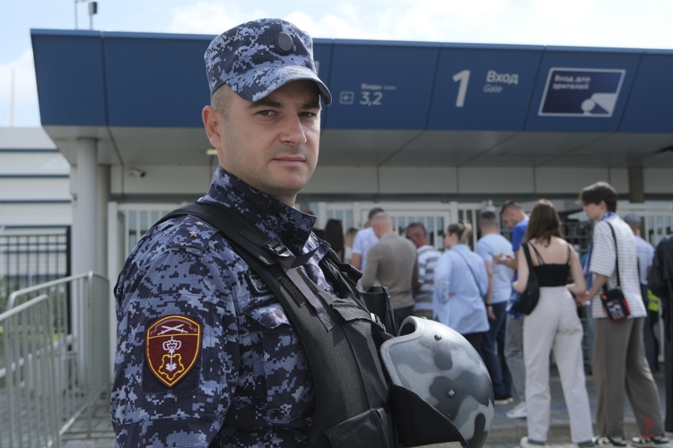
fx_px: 692
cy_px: 224
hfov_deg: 51.9
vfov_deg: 35.9
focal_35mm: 37
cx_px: 336
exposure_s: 1/1429
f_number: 4
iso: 320
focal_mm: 24.7
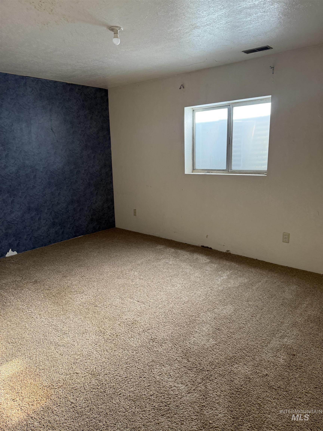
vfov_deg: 71.6
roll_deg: +1.9
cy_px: 216
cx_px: 162
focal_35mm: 24
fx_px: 299
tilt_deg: -11.3
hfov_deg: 56.8
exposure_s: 1/120
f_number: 1.78
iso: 200
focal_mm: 6.76
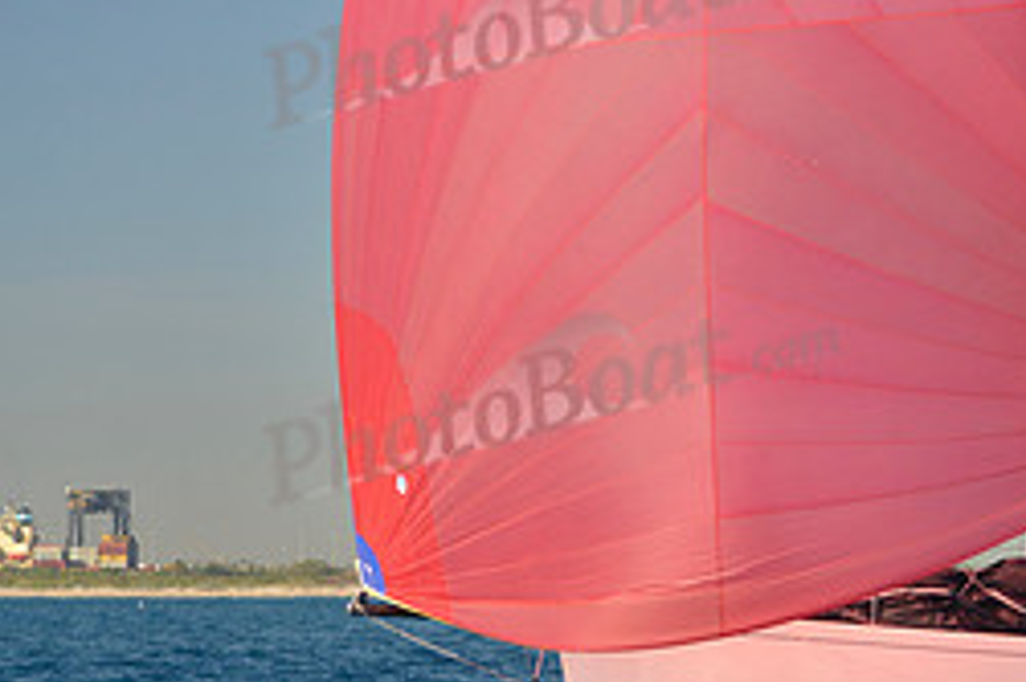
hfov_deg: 11.0
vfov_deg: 7.4
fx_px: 5269
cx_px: 1055
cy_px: 553
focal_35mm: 185
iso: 200
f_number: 5
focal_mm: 80
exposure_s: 1/800
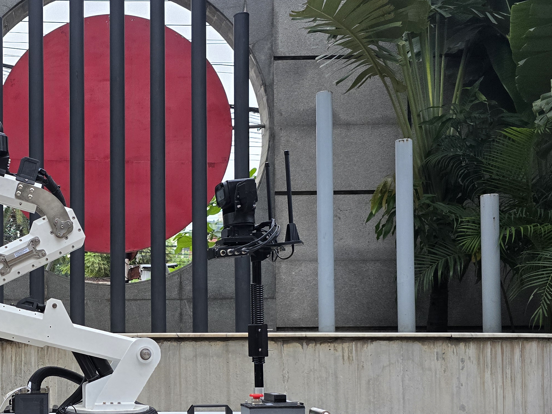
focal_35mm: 46
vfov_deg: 30.7
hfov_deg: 39.0
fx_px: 734
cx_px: 81
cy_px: 332
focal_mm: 6.3
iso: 160
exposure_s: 1/180
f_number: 1.7
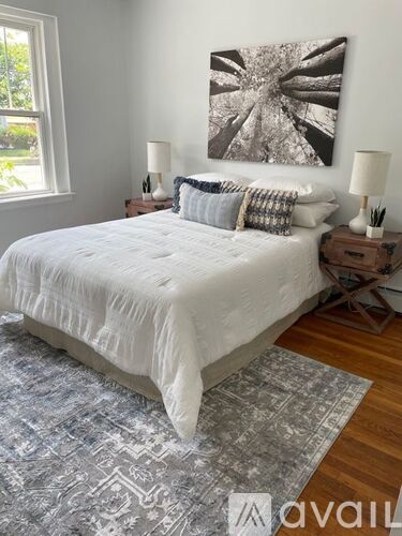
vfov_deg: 67.3
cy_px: 268
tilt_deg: -18.8
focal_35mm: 26
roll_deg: -1.0
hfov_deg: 53.1
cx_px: 201
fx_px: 403
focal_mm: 4.2
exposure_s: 1/121
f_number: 1.6
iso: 50
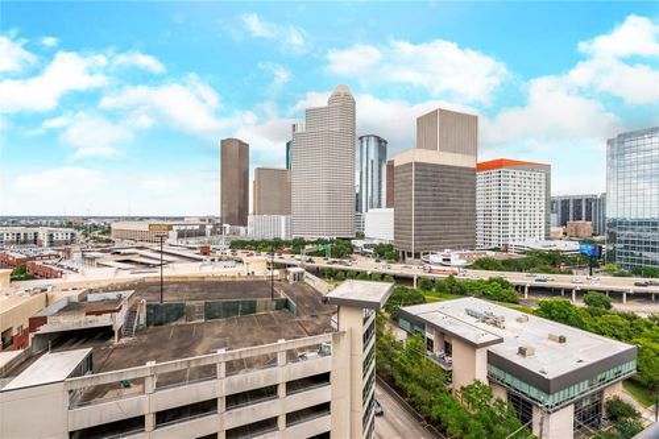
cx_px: 330
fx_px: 274
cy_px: 220
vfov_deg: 77.3
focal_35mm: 15
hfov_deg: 100.4
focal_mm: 15
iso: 125
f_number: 11
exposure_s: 1/80
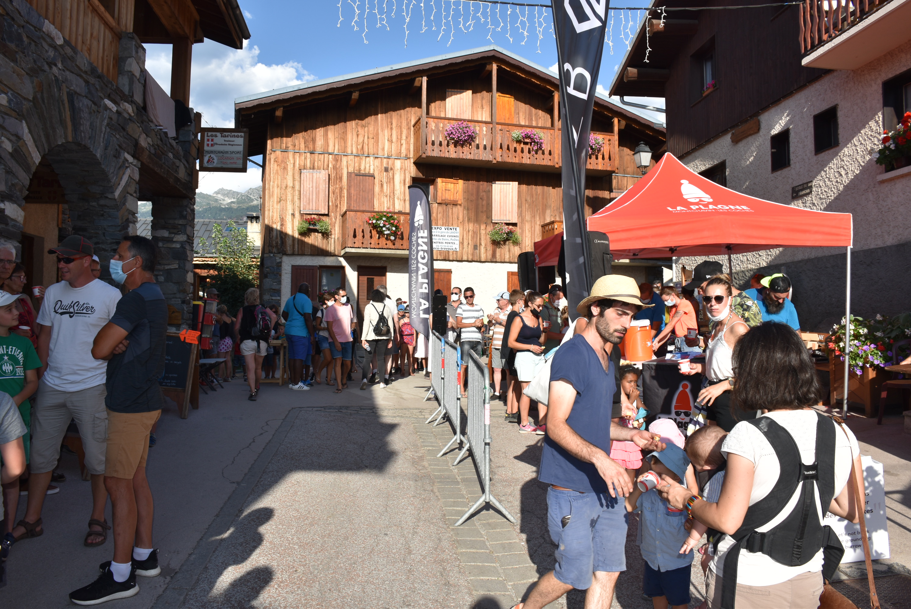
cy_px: 304
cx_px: 456
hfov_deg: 67.3
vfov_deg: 48.0
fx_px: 684
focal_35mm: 27
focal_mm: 18
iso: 100
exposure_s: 1/200
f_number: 9
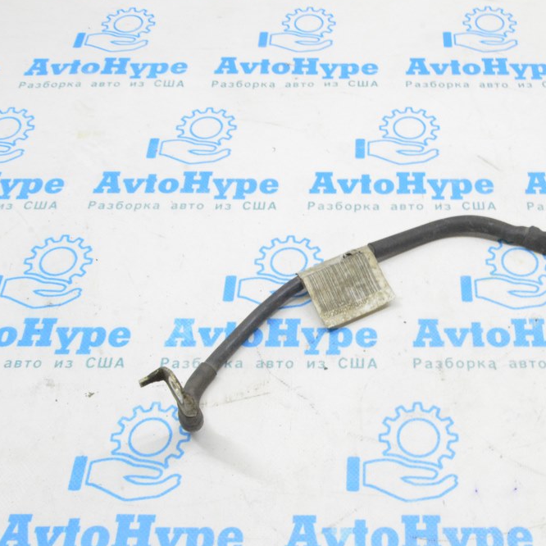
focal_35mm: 47
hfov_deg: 35.6
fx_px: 839
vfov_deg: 36.1
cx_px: 376
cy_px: 268
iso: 6400
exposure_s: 1/15
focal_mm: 24
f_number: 20
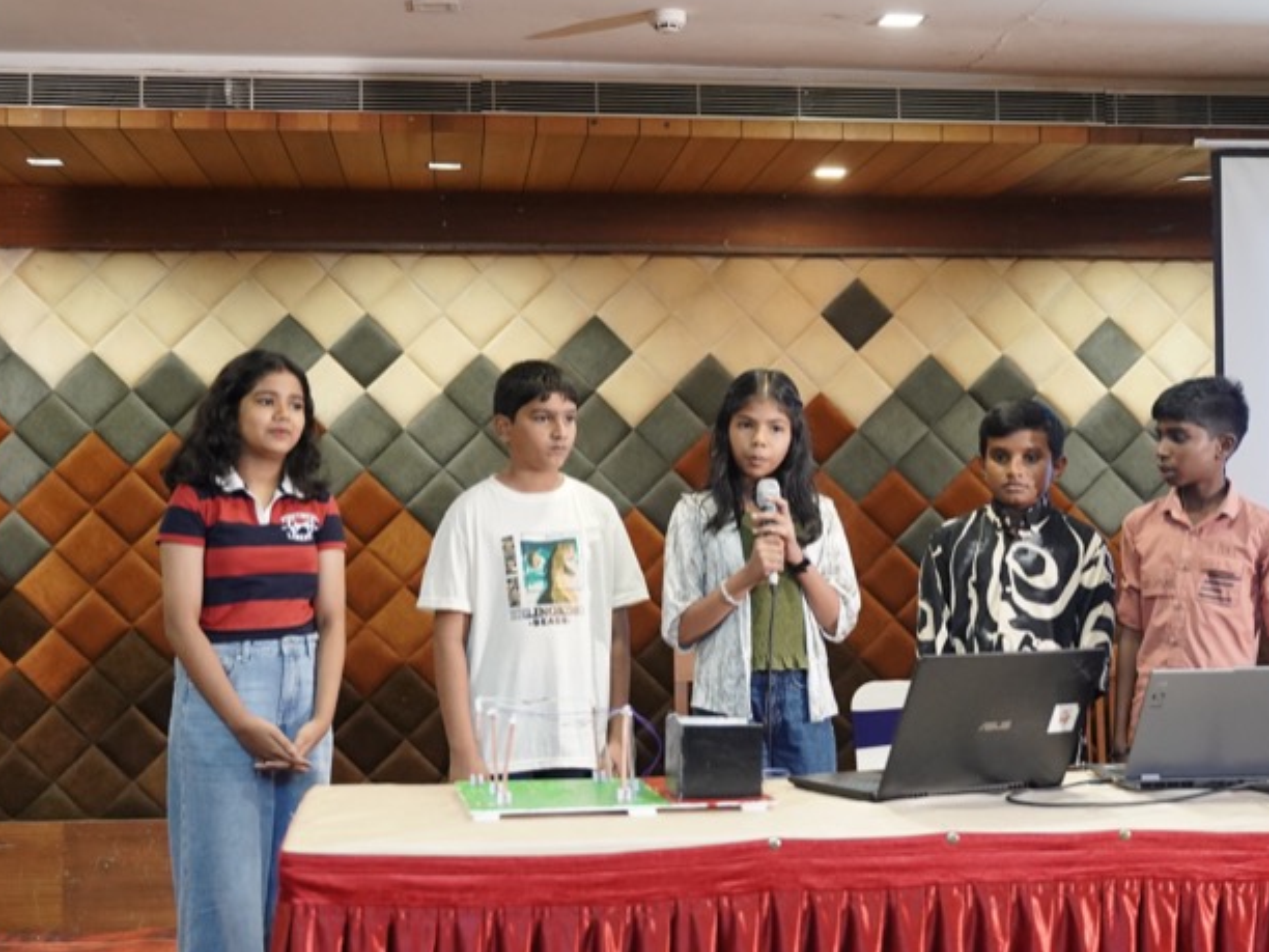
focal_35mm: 55
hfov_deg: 34.9
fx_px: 2016
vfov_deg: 26.6
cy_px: 477
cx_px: 699
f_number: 2.8
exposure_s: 1/320
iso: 5000
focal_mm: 33.4
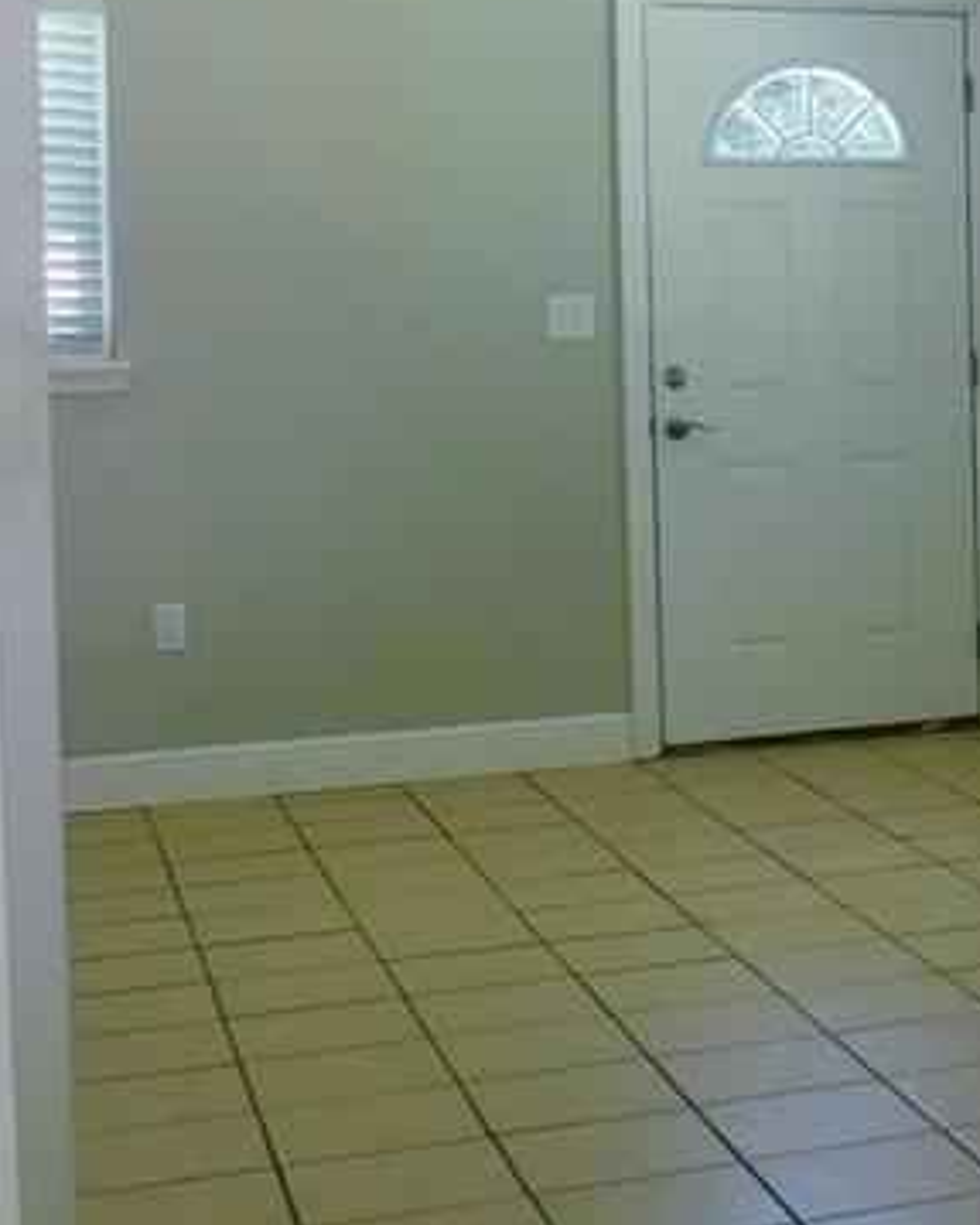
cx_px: 1475
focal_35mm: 75
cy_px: 413
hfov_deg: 18.2
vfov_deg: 25.3
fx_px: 2720
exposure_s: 1/50
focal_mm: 4
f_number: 3
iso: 125
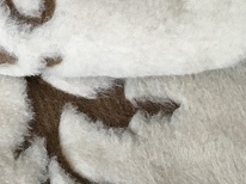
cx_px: -299
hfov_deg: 11.9
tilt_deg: -44.0
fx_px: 1001
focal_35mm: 141
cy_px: 33
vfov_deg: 10.5
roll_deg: -1.4
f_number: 2.2
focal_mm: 4.15
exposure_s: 1/33
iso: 160
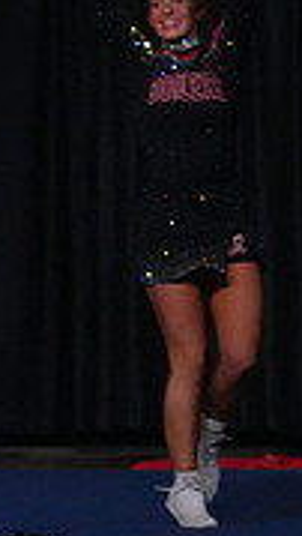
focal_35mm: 610
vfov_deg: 3.5
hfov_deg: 2.0
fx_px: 8664
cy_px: 142
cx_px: -520
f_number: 5.6
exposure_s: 1/1250
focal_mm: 180
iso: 16000
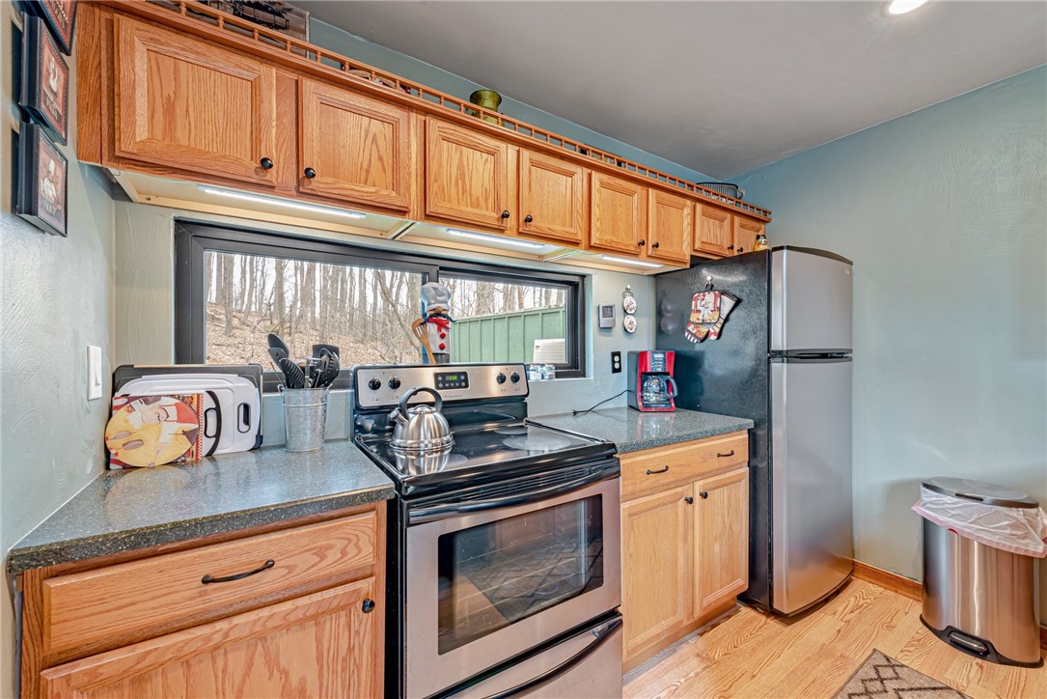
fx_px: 407
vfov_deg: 81.2
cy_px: 350
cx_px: 524
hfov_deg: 104.2
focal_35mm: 14
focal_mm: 14
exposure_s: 1/4
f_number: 11
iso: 50
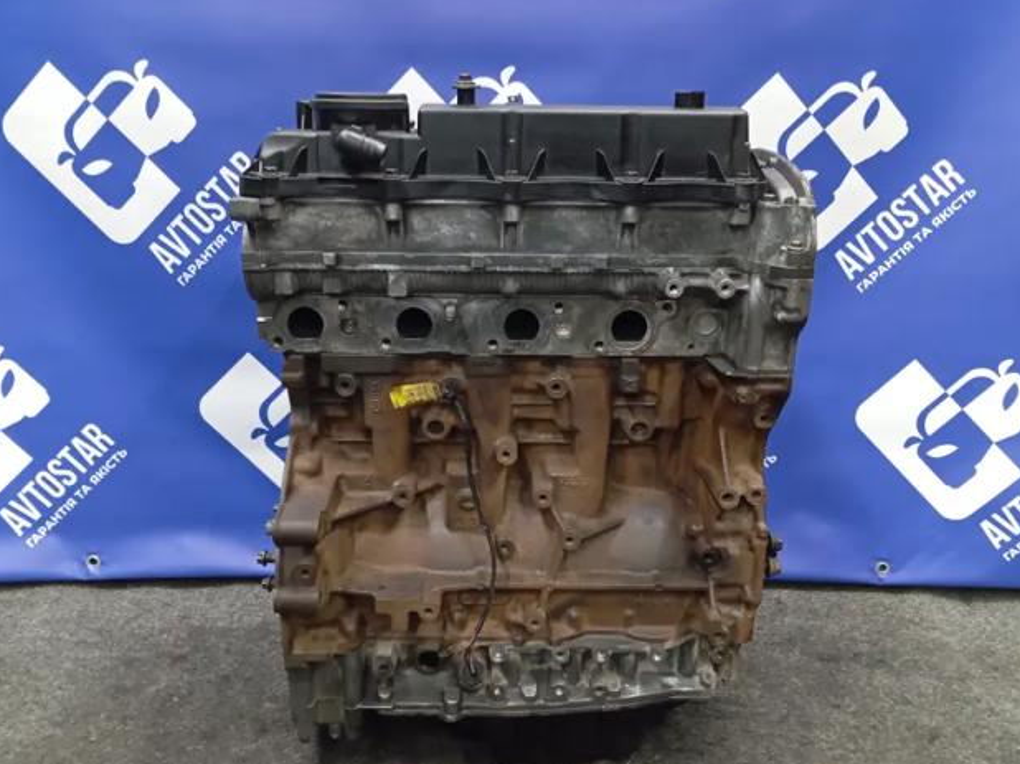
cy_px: 380
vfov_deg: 48.2
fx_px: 854
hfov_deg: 61.7
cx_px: 497
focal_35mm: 29
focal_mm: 4.25
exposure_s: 1/33.3
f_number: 1.8
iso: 414
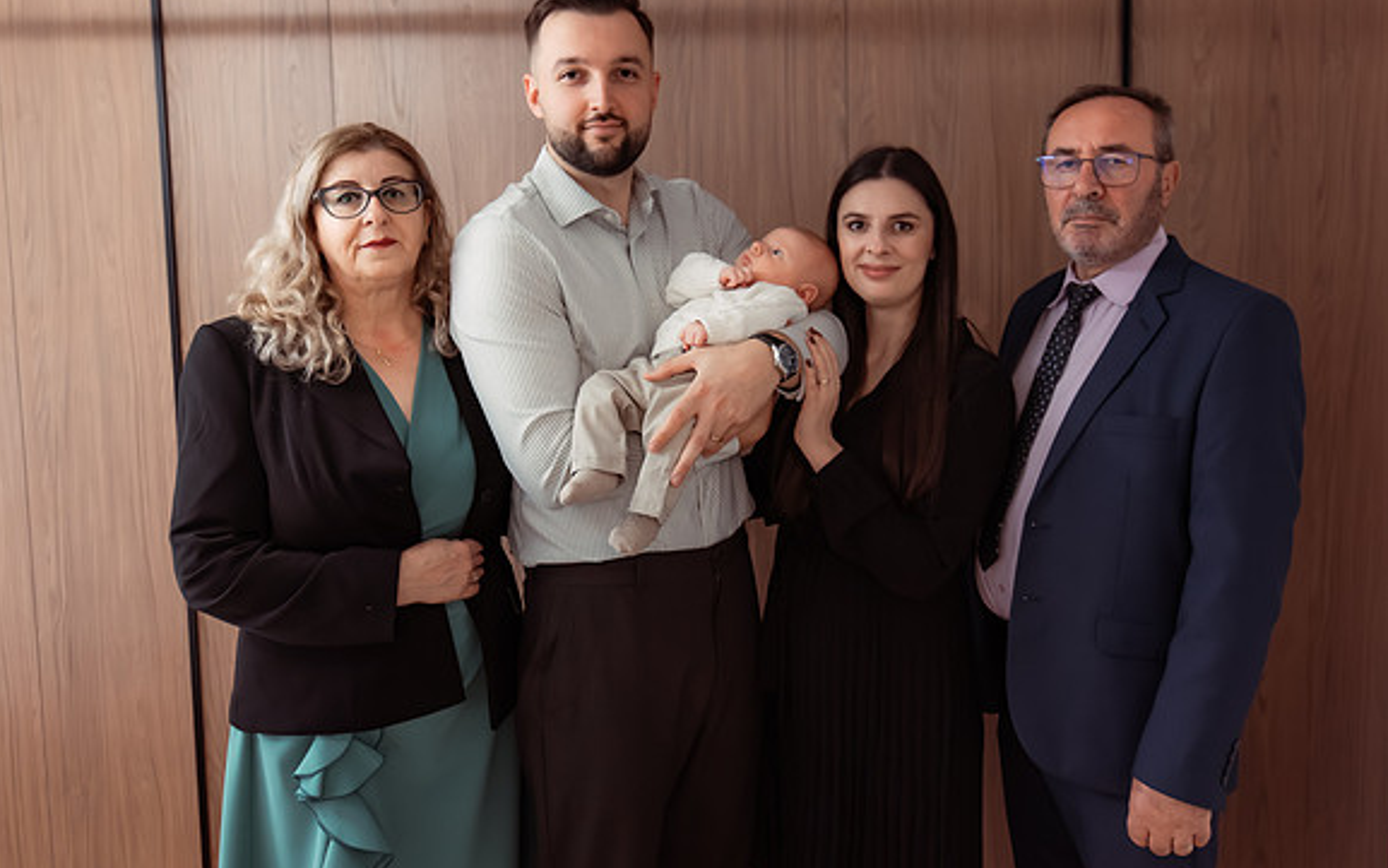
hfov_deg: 61.2
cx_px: 715
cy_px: 404
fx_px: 1173
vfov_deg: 40.6
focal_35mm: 31
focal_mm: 27
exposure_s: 1/200
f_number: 3.2
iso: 1600
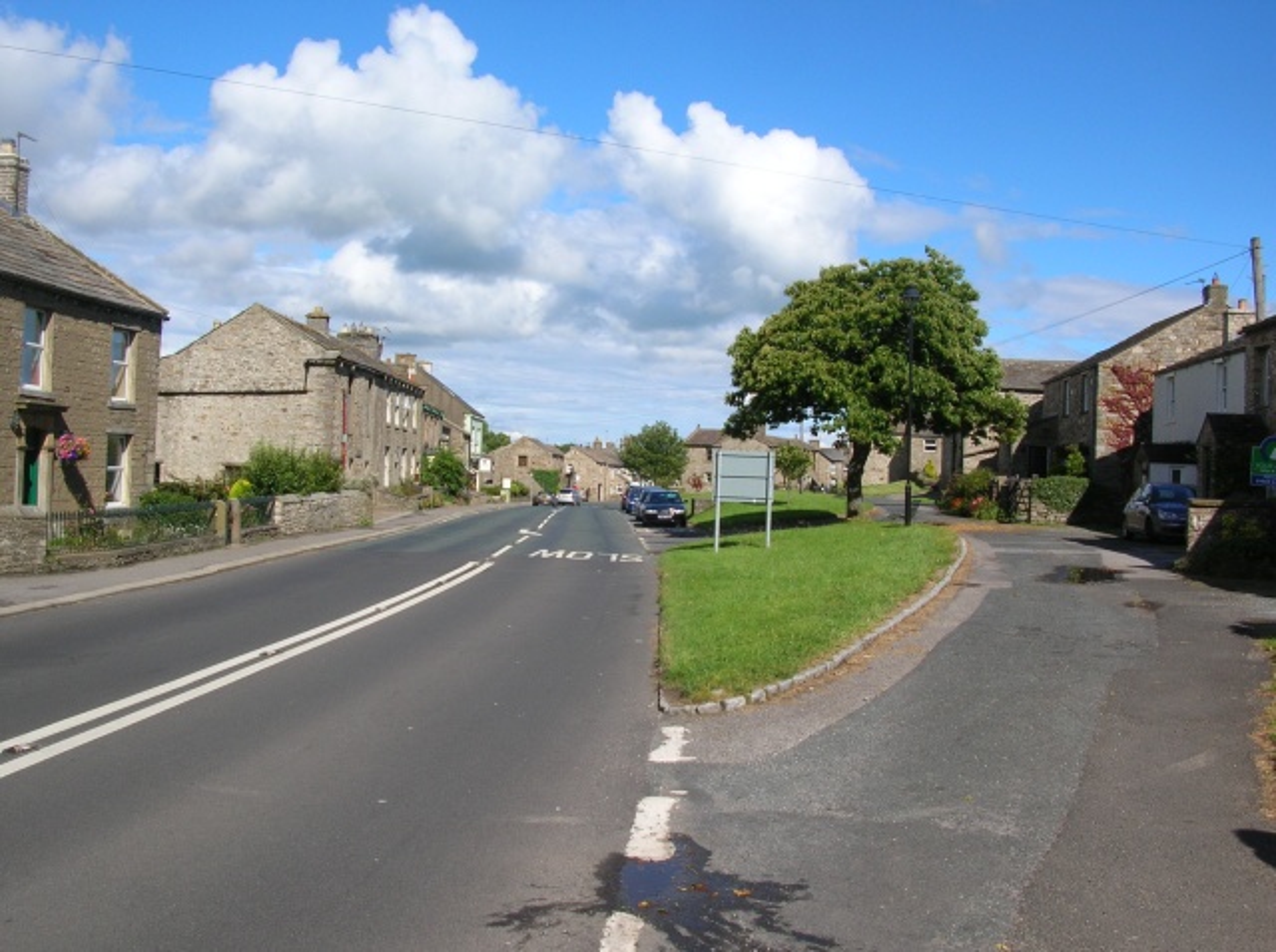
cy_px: 476
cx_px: 638
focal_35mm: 35
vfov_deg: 40.6
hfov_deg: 52.7
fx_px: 1288
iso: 50
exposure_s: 1/338
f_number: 5.6
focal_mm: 5.8
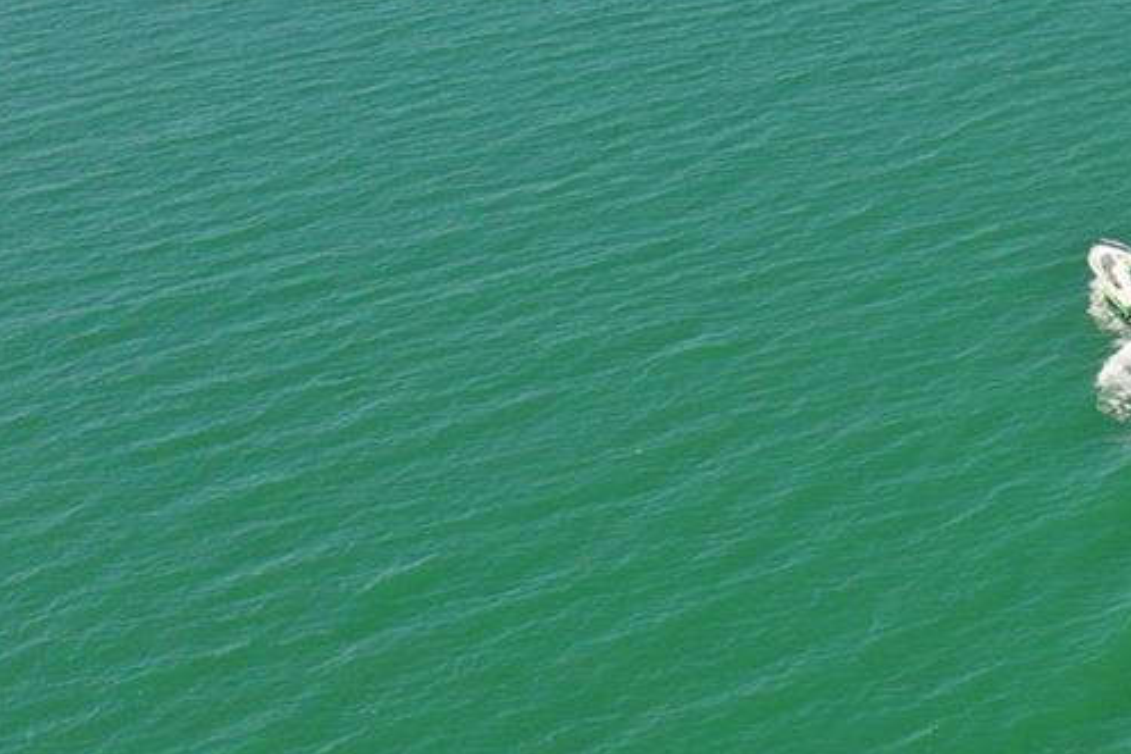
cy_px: -50
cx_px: 1574
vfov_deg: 14.9
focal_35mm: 90
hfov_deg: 20.2
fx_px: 2827
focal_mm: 10.26
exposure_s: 1/50
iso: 100
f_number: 3.2
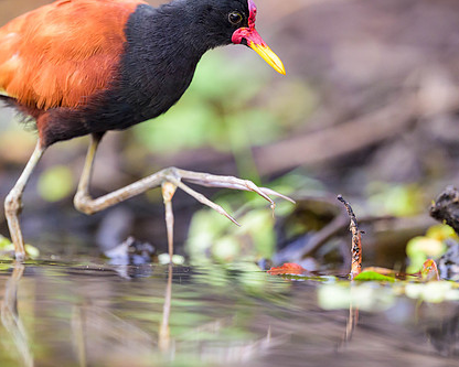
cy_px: 154
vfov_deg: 2.2
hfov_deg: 2.8
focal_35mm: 689
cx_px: 308
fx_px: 9362
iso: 1400
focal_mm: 400
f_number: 2.8
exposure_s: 1/1600
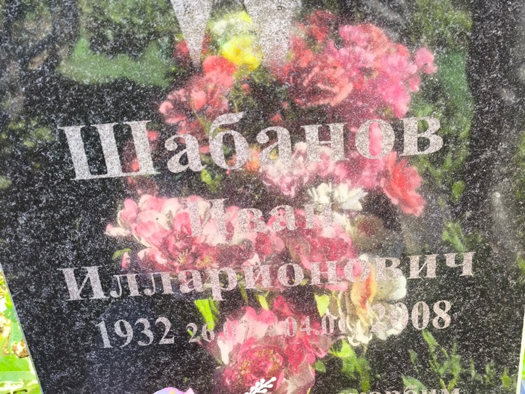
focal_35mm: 50
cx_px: 262
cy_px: 197
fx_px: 759
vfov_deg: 29.1
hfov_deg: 38.2
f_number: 1.7
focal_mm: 4.71
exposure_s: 1/120
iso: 64
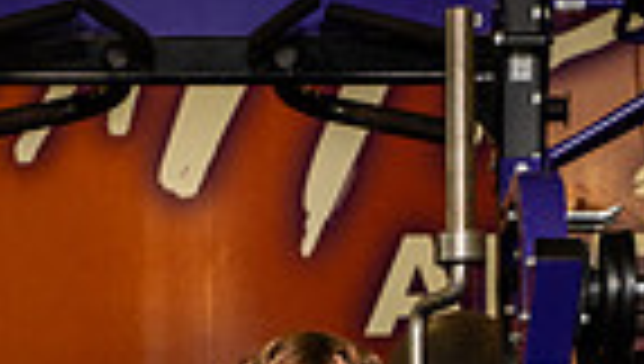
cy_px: 894
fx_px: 2703
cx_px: 275
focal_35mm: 158
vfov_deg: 7.2
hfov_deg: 13.6
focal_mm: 48
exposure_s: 1/320
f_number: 7.1
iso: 800
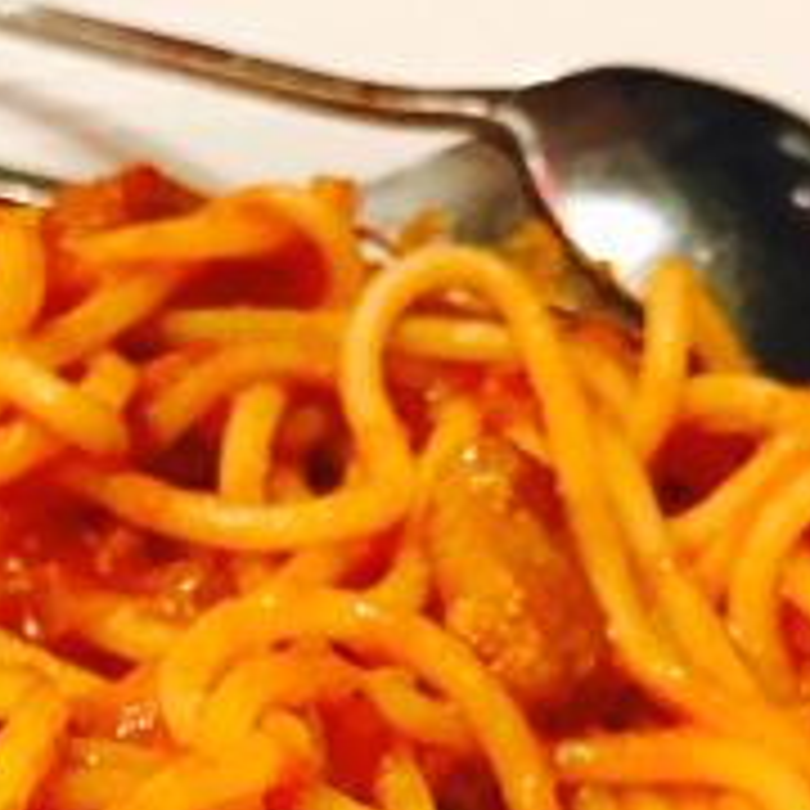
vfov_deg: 17.4
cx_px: 540
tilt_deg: -36.0
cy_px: 947
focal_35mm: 96
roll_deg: +1.2
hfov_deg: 18.1
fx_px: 2541
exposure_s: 1/17
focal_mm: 3.99
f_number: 1.8
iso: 80
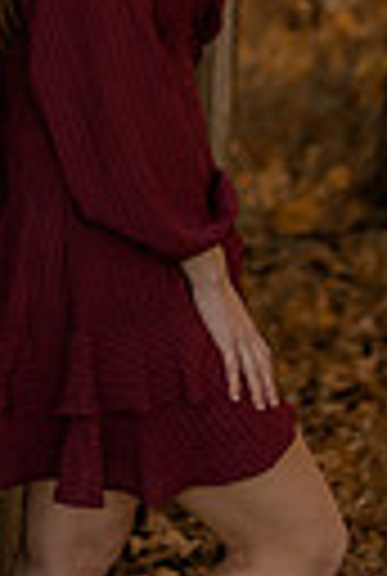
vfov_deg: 7.6
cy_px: -342
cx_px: -9
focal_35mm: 263
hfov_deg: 5.2
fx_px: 4218
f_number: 1.8
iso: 250
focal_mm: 50
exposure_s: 1/500
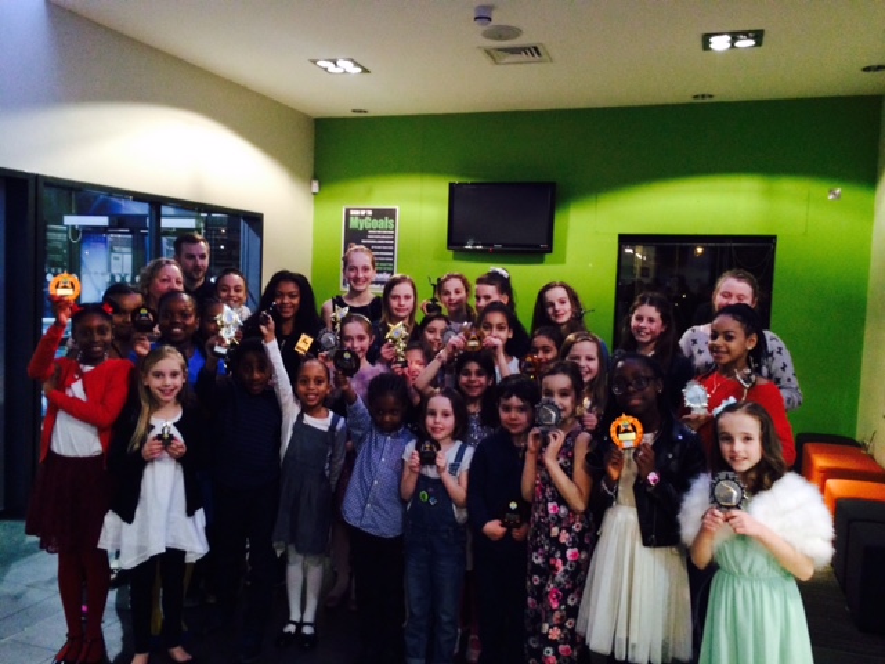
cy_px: 332
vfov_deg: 48.2
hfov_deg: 61.7
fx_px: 741
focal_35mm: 29
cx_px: 442
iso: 400
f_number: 2.2
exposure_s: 1/15
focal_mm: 4.15
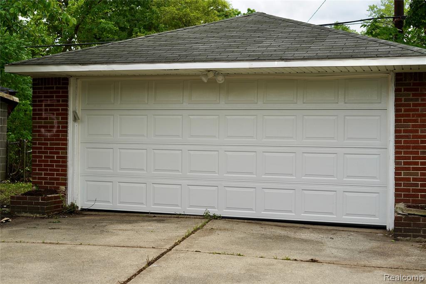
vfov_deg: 27.0
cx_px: 213
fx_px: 591
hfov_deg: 39.6
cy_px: 142
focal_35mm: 50
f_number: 4.5
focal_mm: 50
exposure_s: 1/250
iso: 100
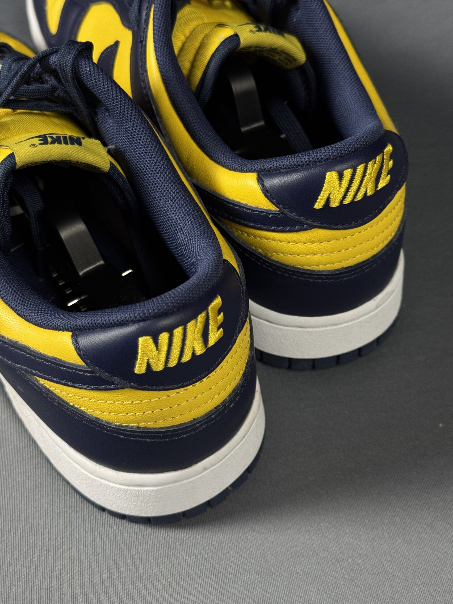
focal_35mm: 48
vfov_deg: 39.7
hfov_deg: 30.3
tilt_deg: -50.2
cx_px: 226
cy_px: 302
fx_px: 838
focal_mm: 6.76
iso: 160
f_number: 1.78
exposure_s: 1/60
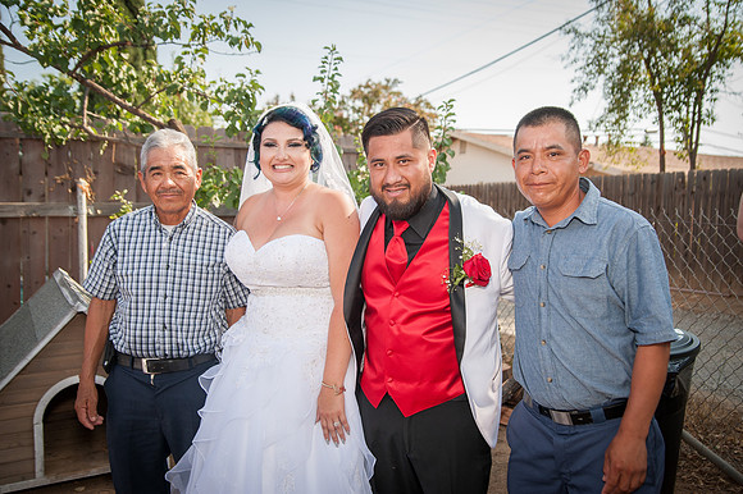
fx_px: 660
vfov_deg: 41.0
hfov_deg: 58.7
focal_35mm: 32
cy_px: 247
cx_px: 372
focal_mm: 32
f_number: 5
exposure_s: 1/640
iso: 200
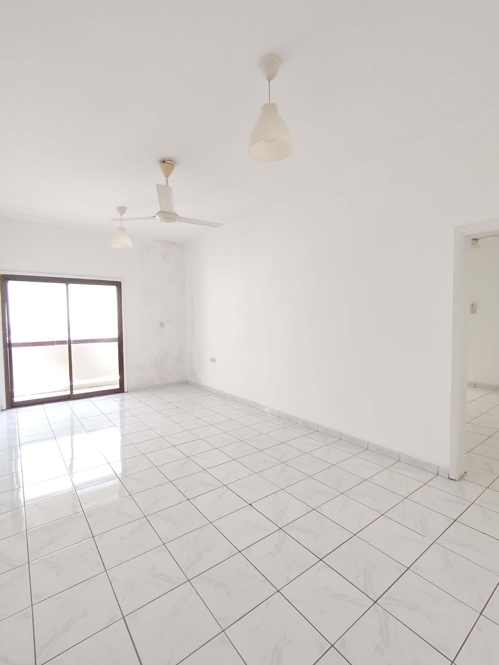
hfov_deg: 74.7
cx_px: 250
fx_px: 327
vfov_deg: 91.0
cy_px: 332
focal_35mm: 17
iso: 162
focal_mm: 1.42
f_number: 2.2
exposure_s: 1/50
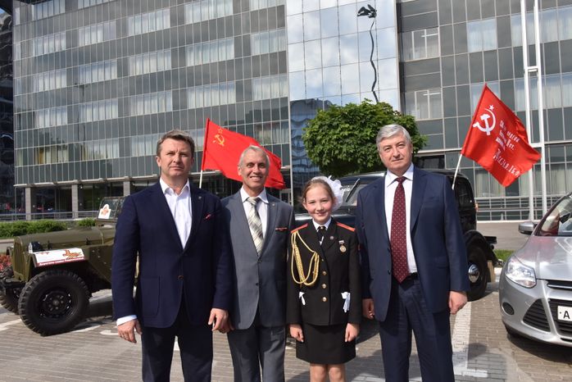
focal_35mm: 29
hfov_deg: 63.6
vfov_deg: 45.0
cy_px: 191
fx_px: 461
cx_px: 286
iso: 500
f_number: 9
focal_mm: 29
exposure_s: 1/1000
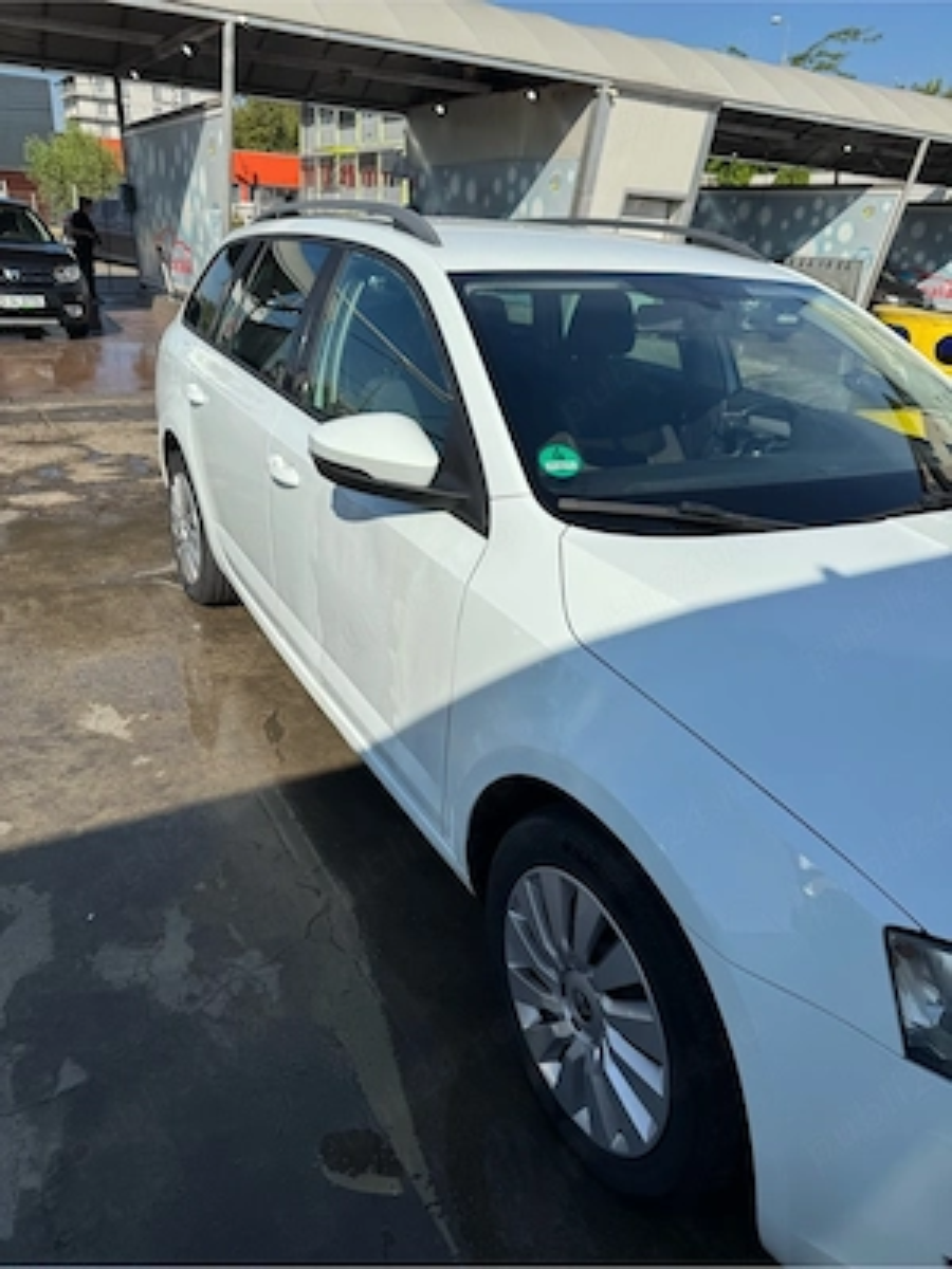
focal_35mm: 24
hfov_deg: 56.8
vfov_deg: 71.6
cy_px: 634
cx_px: 476
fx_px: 880
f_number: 1.78
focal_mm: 6.76
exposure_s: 1/5814
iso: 80
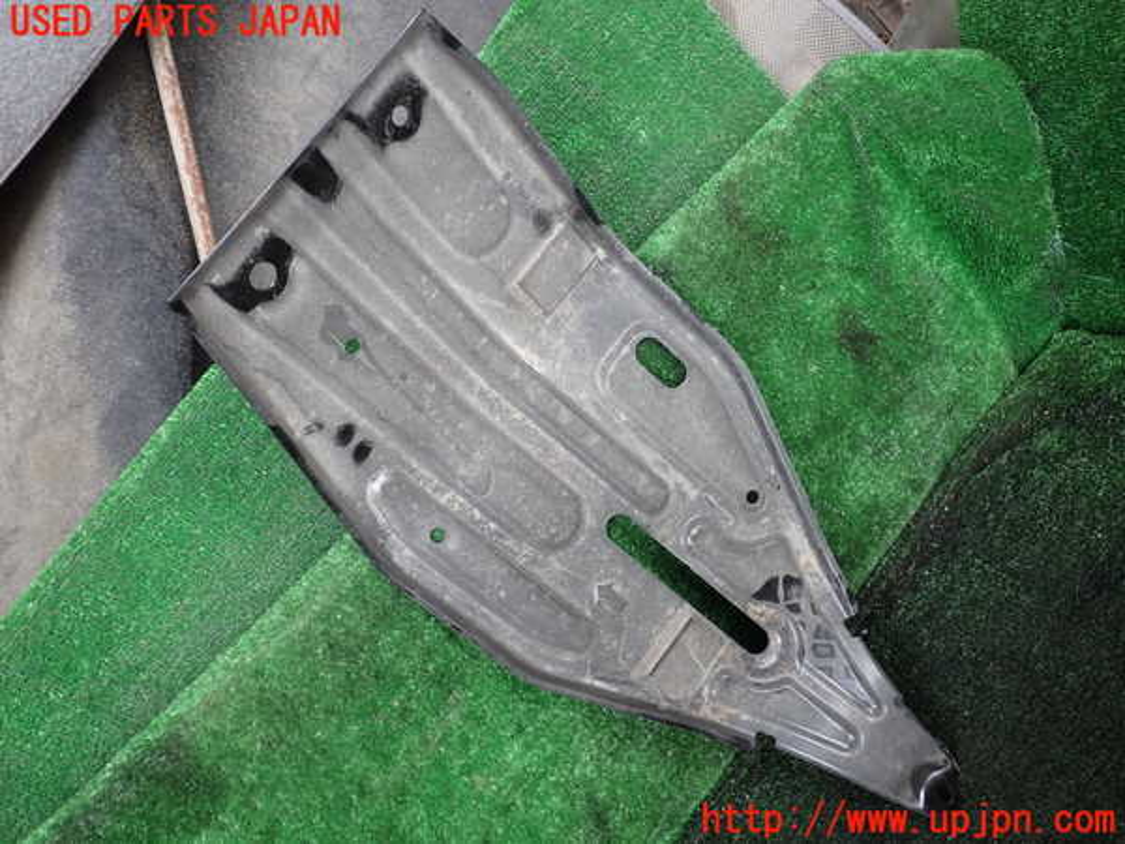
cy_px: 422
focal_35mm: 30
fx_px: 975
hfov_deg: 60.0
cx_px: 562
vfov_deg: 46.8
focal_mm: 5.4
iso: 100
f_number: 2.3
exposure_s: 1/60
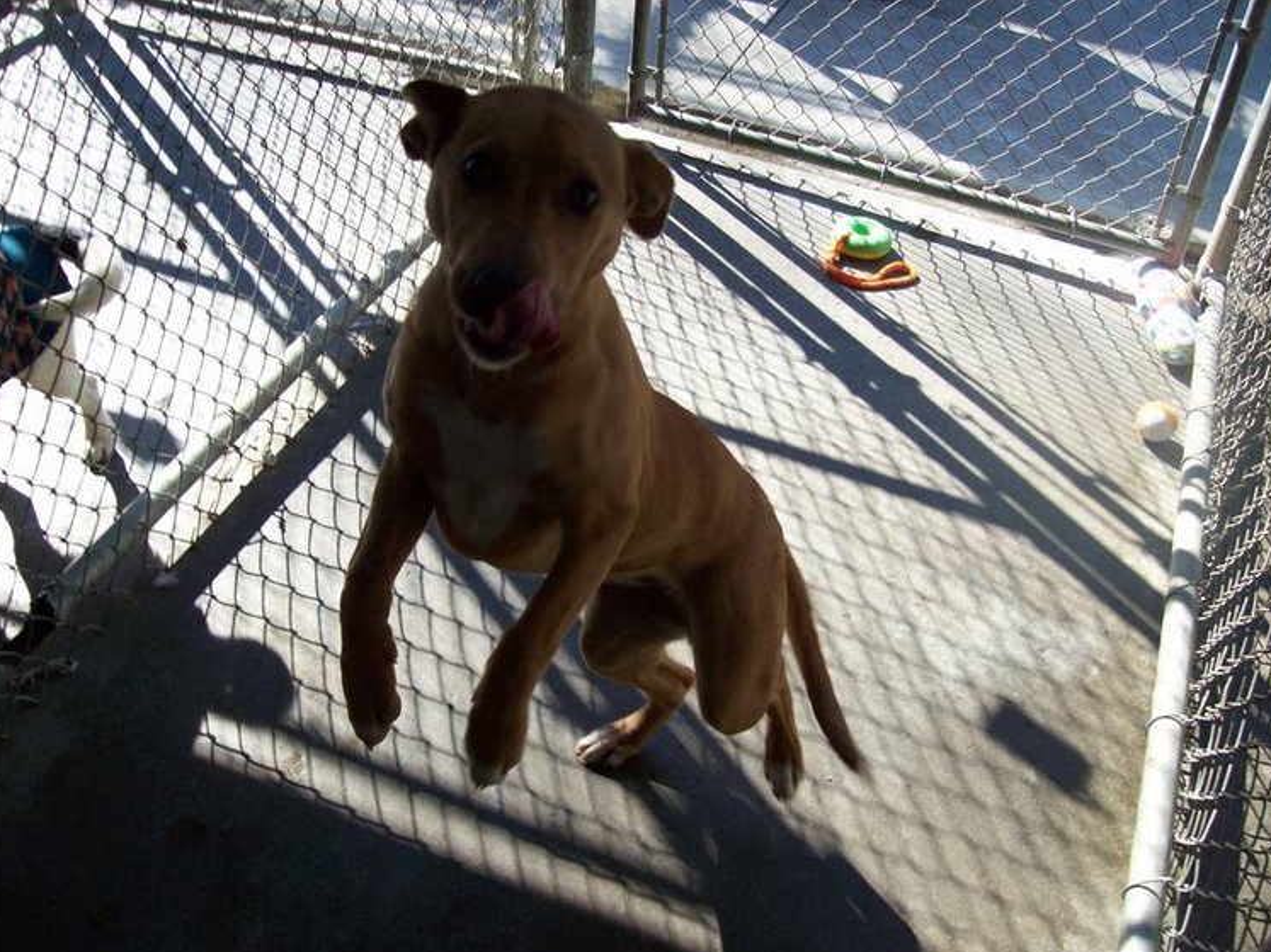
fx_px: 1358
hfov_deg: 50.1
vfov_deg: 38.7
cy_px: 487
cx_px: 641
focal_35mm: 37
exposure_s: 1/256
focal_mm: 6
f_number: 2.7
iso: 80
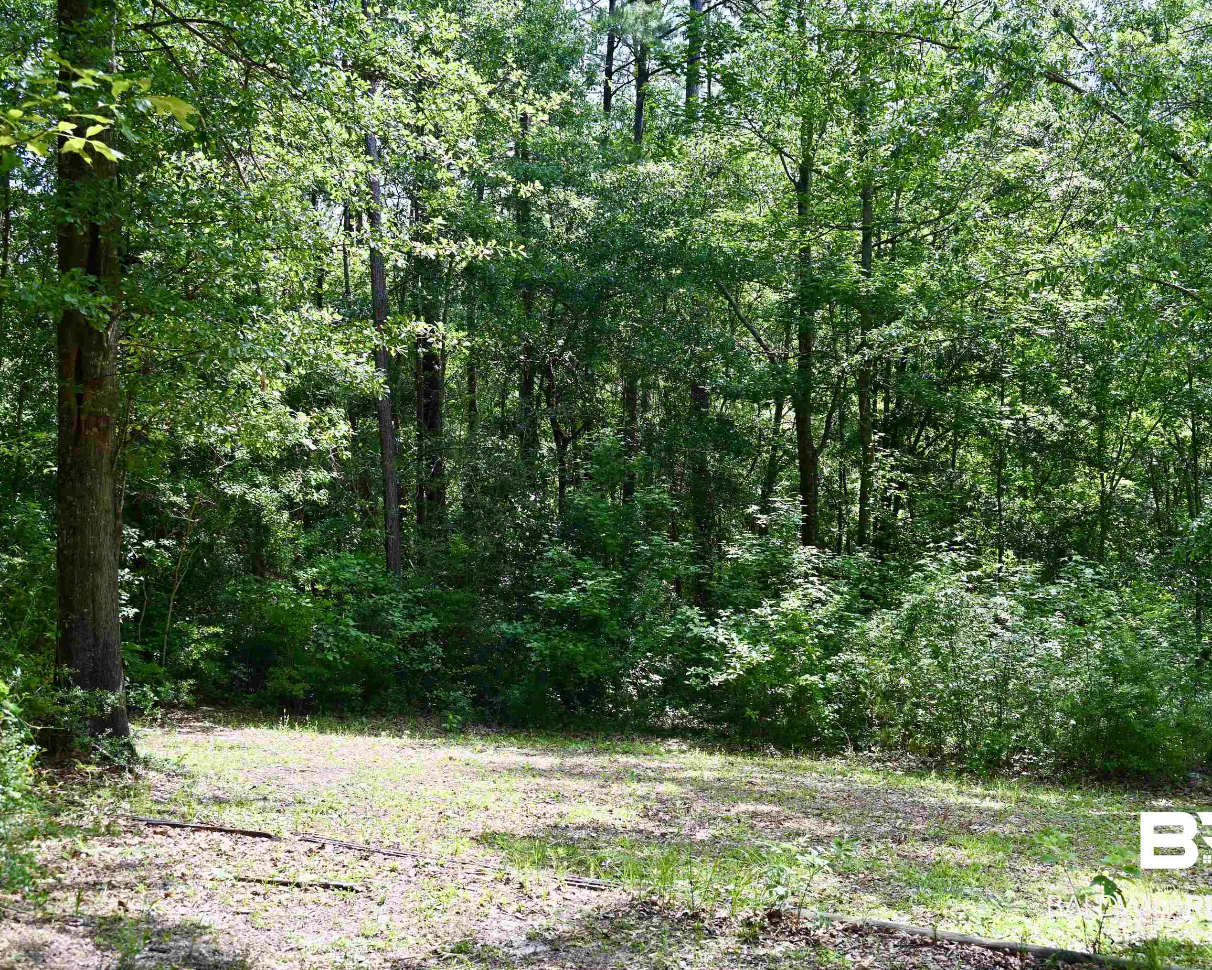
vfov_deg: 35.7
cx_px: 646
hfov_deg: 43.8
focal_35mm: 42
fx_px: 1506
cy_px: 483
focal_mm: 37
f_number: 5.6
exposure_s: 1/250
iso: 200
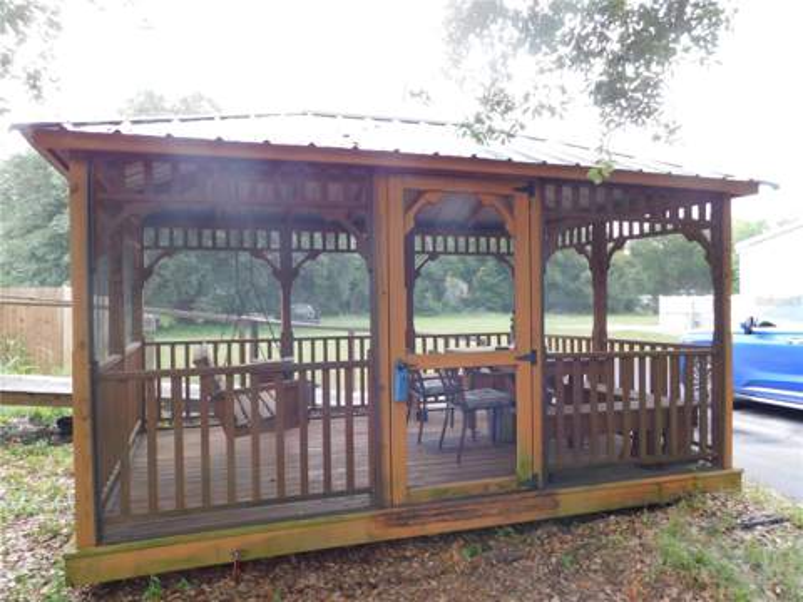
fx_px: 580
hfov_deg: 69.4
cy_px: 301
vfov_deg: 54.9
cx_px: 402
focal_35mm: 25
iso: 140
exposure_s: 1/30
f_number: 3.1
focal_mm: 4.5
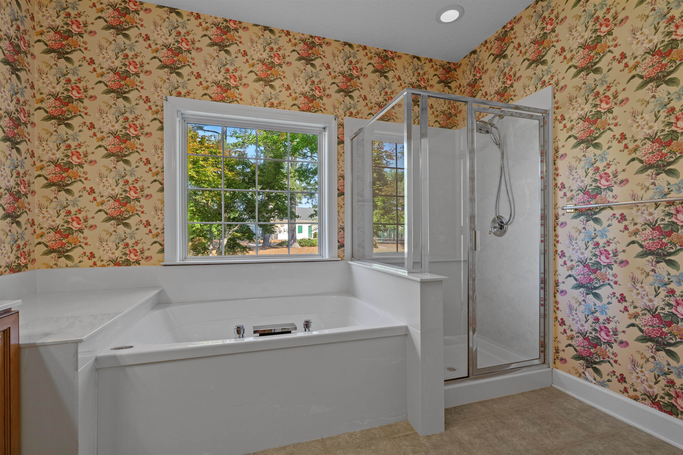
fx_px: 304
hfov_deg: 96.7
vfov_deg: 73.7
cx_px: 342
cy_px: 228
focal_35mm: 16
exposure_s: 1/15
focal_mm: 16
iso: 500
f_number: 8
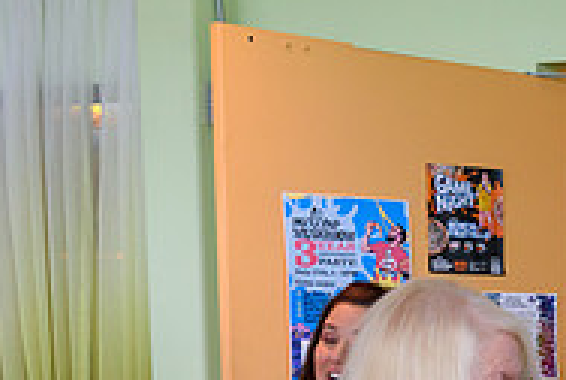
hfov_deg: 18.4
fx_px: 1527
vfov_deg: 13.4
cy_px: 553
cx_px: 870
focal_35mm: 97
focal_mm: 21
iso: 450
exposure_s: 1/60
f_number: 4
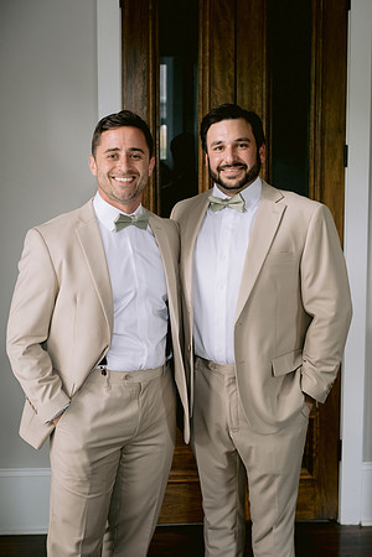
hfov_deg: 25.5
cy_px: 278
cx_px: 186
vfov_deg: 37.5
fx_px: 821
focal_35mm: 53
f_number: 2.8
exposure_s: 1/125
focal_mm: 35
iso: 1250
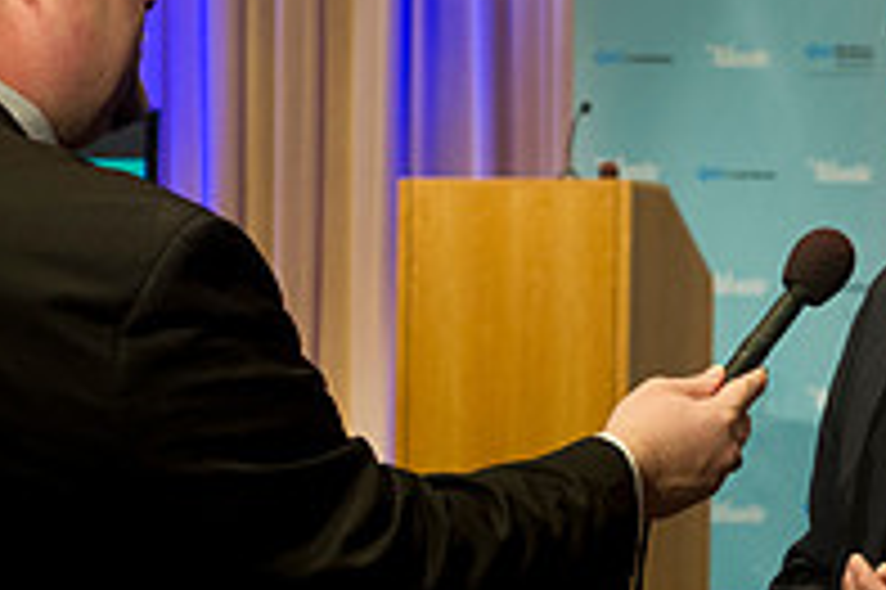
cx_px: 787
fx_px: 3762
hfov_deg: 13.3
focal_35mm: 153
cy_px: 365
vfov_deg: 9.0
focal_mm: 52
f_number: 5
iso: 2500
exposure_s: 1/100
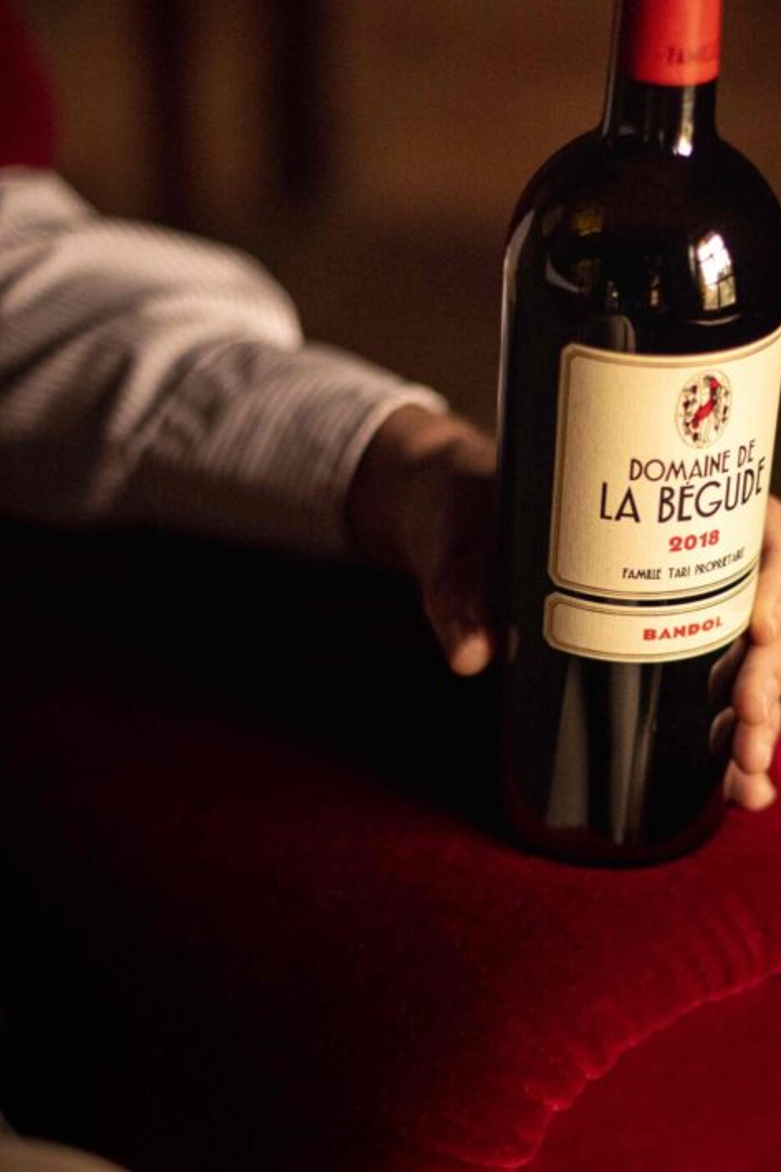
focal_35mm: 91
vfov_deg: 22.4
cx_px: 586
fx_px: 2961
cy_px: 536
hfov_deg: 15.0
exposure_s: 1/1000
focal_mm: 50
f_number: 1.4
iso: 1600
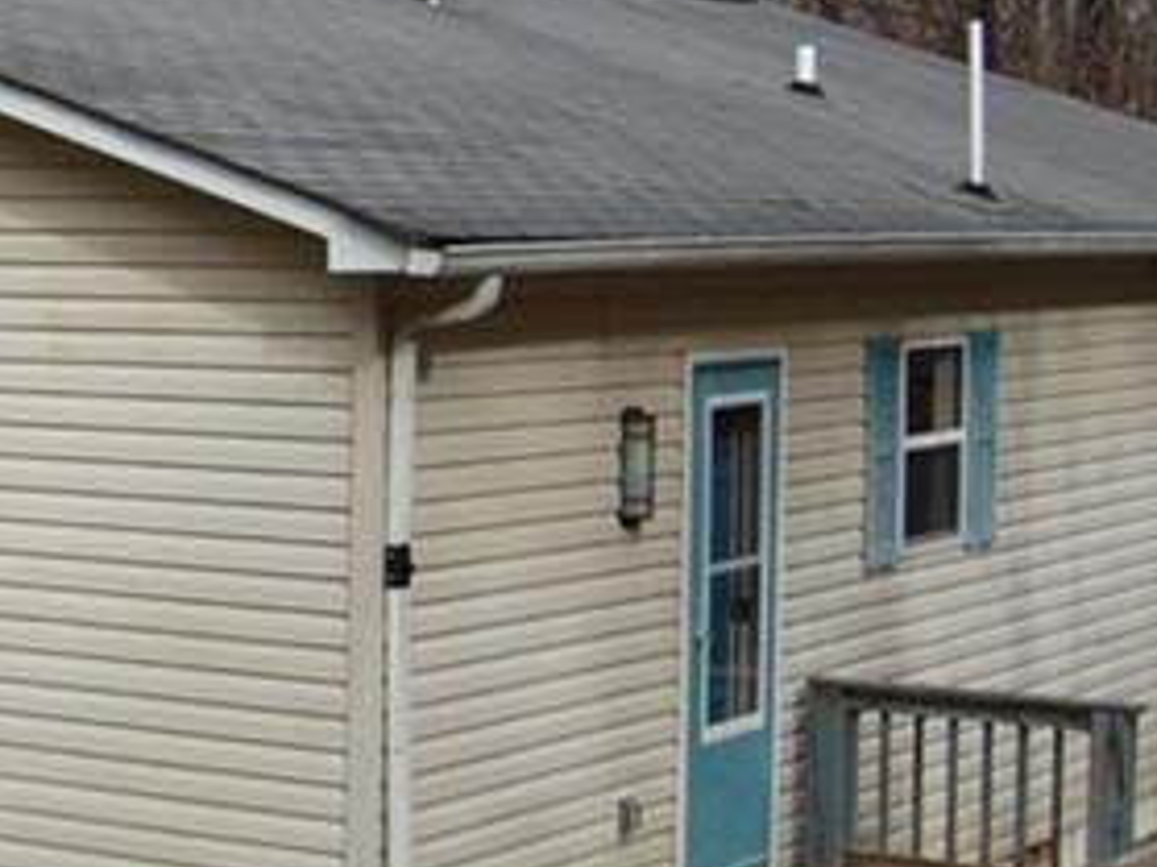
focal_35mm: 95
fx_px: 3174
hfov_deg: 18.7
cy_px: 344
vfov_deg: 15.5
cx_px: -469
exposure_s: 1/1000
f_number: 3.5
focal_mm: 18
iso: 200
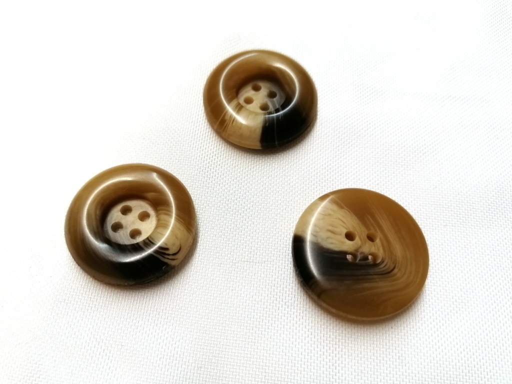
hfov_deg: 65.3
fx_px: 399
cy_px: 192
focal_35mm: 27
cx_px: 256
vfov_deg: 51.4
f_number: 1.8
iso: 125
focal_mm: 4.75
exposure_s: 1/50
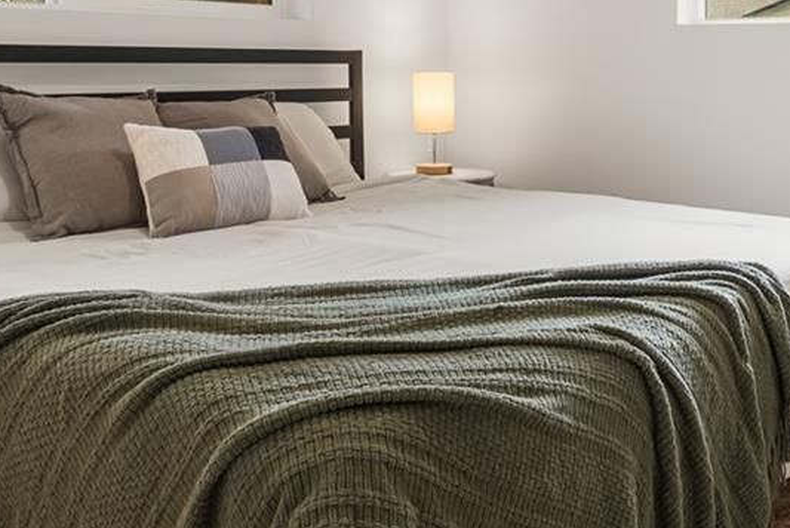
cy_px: 77
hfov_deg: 39.3
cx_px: 646
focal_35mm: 48
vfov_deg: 27.3
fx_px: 1054
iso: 200
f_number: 8
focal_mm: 16
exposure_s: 1/1.25
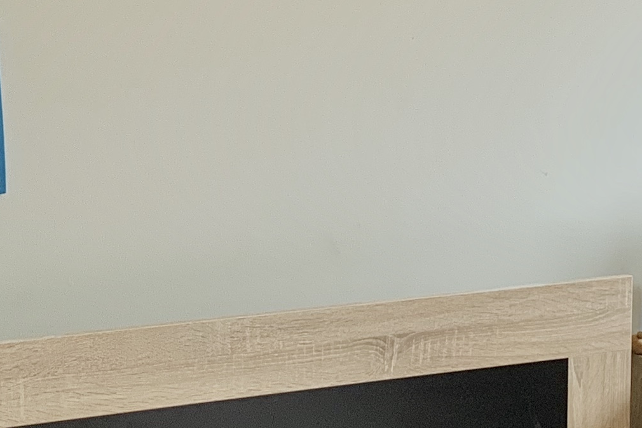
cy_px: 266
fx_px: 1926
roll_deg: +0.1
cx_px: 230
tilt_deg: -10.9
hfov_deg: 18.9
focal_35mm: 108
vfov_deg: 12.7
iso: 50
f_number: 1.8
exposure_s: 1/60
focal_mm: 4.25
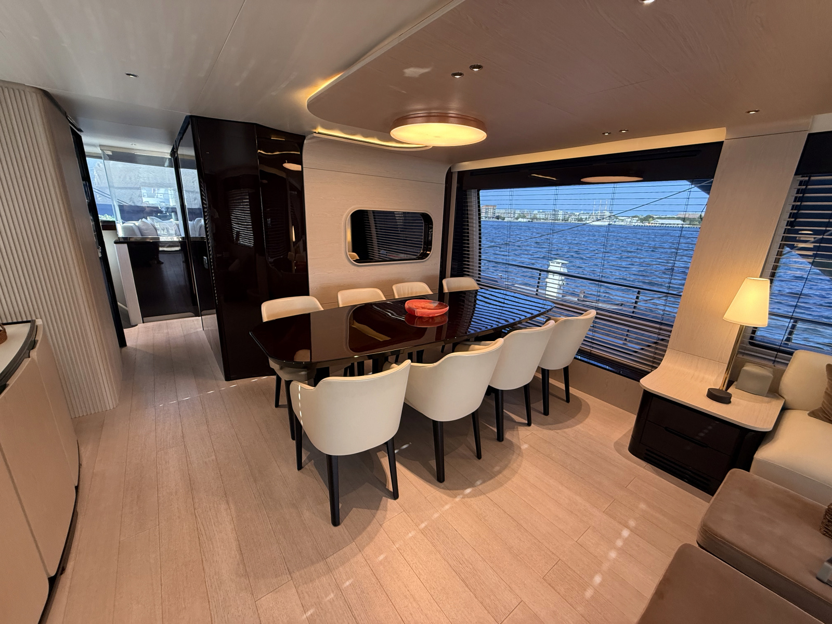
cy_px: 312
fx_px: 336
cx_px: 416
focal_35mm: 14
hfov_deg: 102.1
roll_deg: -2.0
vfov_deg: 85.7
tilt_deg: -15.7
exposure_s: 1/120
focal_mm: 2.22
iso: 250
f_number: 2.2
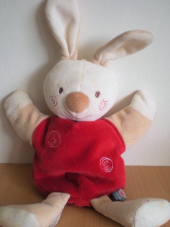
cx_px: 84
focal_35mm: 45
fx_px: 295
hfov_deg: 32.2
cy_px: 123
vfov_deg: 42.1
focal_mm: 6.3
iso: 75
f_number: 3.1
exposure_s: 1/59.3
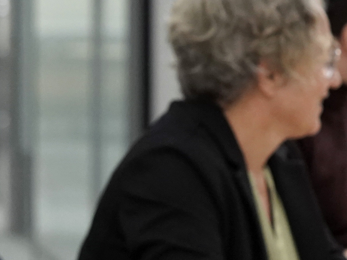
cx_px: -96
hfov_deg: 4.6
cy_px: 251
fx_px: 4270
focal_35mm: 426
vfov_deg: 3.5
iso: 3200
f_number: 3.5
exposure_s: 1/200
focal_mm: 90
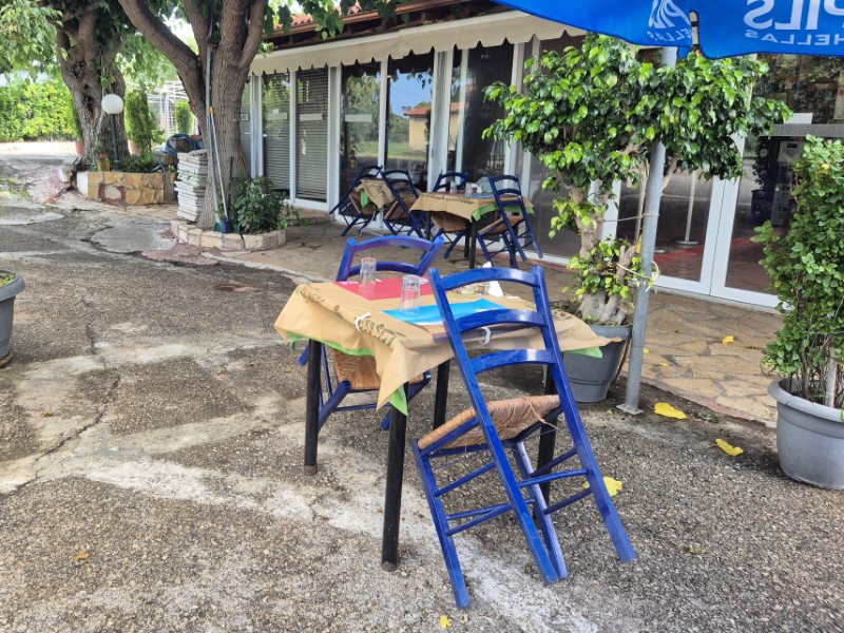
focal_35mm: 23
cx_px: 422
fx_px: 561
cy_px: 316
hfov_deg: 73.9
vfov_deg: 58.9
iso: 40
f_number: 1.8
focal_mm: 5.4
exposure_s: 1/182
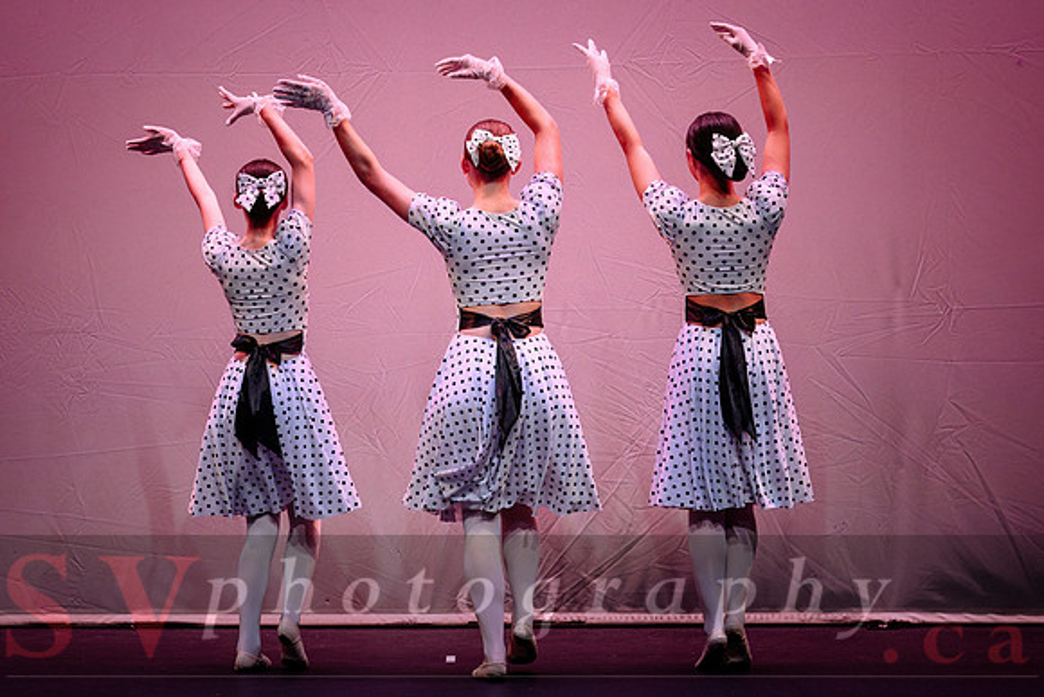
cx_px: 484
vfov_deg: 5.5
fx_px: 7305
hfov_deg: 8.2
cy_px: 336
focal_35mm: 252
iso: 1600
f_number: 2.8
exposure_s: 1/800
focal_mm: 200
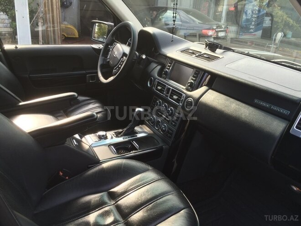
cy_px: 113
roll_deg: -3.6
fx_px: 252
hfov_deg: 61.7
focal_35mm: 29
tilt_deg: -22.9
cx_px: 150
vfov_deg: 48.2
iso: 32
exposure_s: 1/150
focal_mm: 4.15
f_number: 2.2
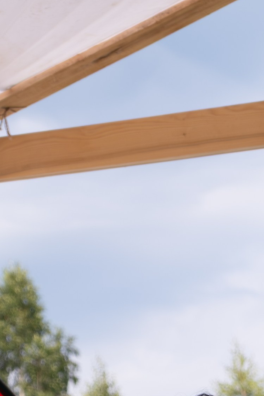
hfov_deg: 4.7
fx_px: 3201
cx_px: 227
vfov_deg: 6.9
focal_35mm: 291
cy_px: 639
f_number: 4
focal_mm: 53.3
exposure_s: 1/1000
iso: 160
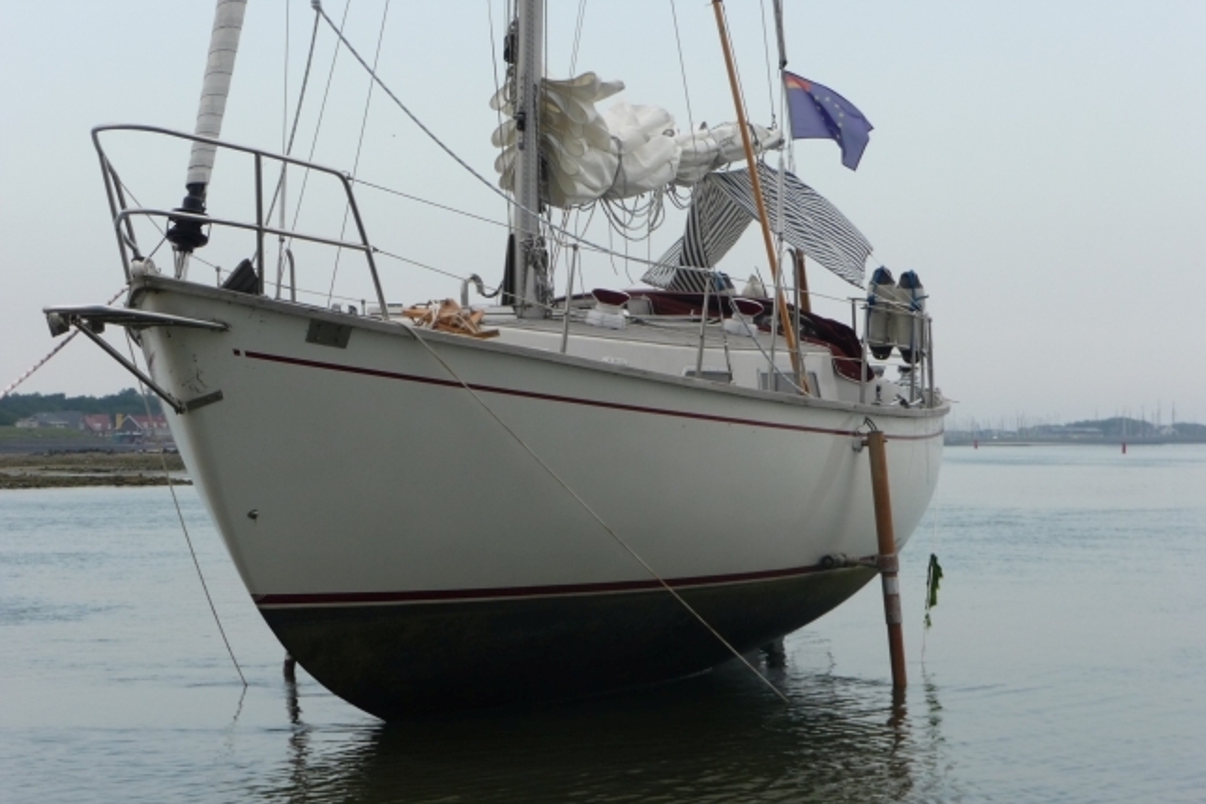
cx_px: 600
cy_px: 454
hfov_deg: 26.7
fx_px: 2545
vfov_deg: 17.9
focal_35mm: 76
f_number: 4.6
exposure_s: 1/320
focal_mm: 12.2
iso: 100
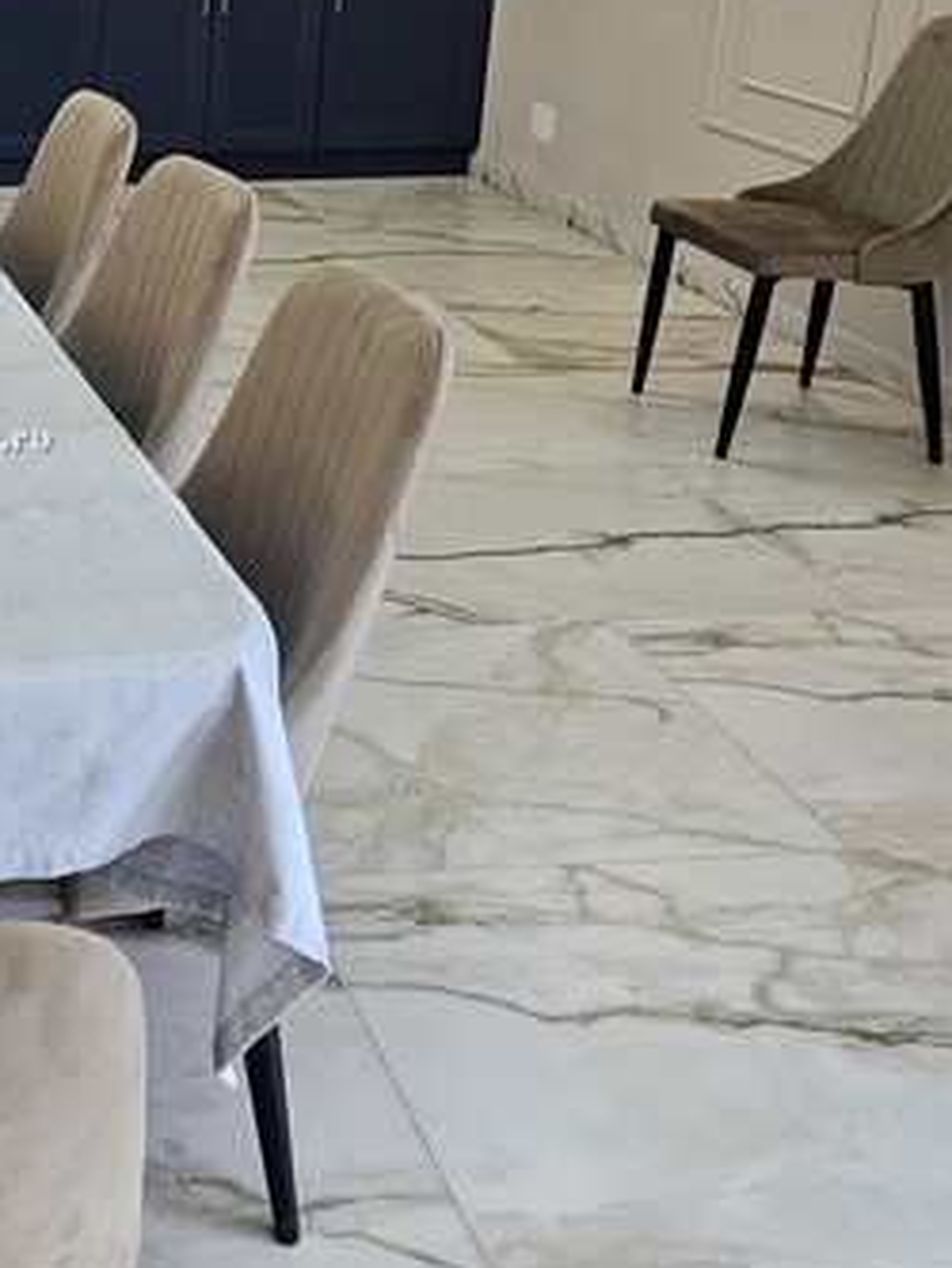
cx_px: -194
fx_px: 1466
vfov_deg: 44.5
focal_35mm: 40
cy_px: 255
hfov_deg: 30.5
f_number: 2.2
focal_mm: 2.2
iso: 125
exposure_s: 1/71
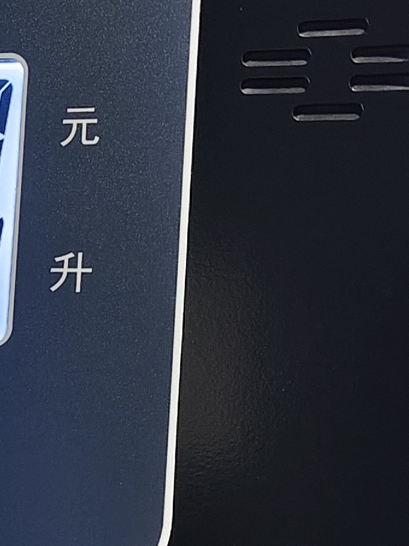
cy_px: 401
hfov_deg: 13.6
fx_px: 1639
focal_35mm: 104
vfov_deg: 18.8
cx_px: -164
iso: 1228
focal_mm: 5.56
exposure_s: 1/100
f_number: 1.88
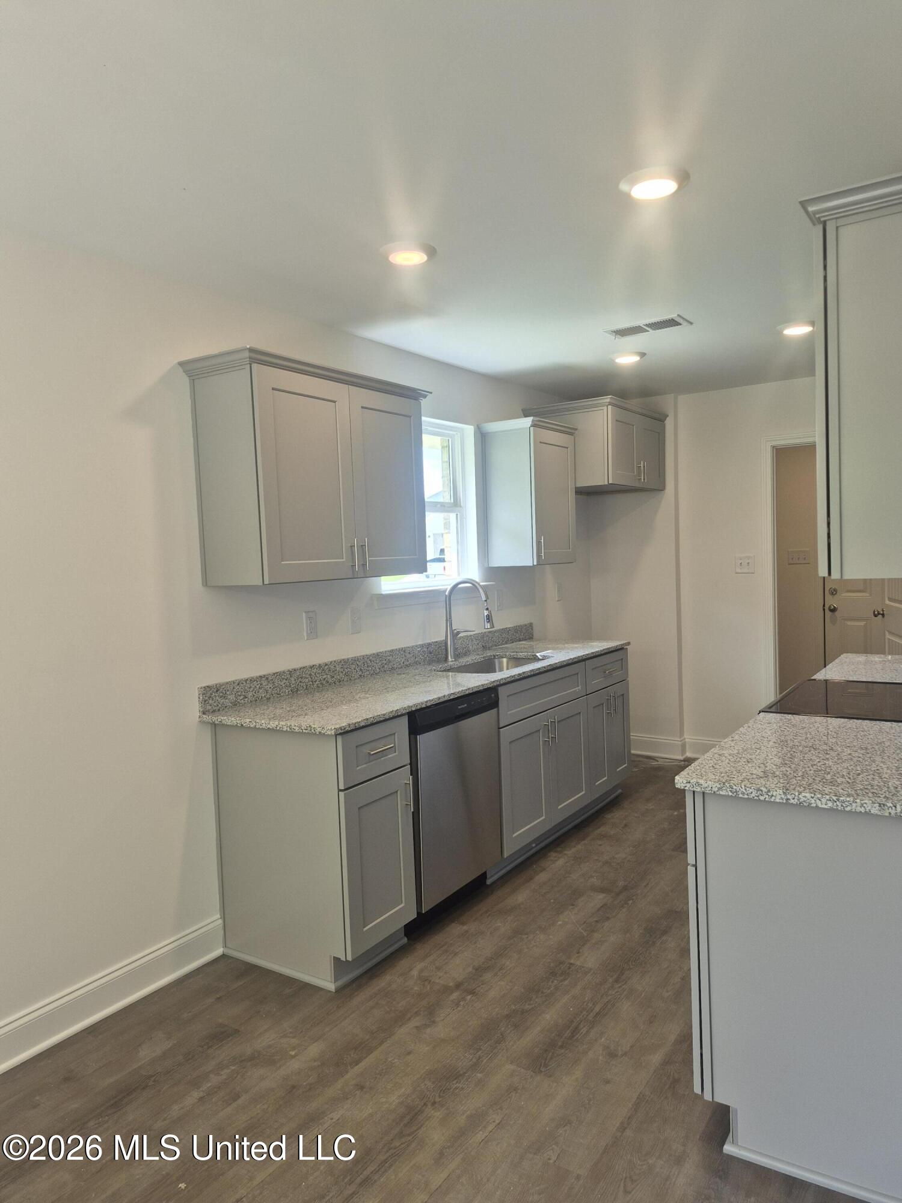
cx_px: 451
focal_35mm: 23
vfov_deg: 73.9
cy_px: 602
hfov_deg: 58.9
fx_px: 799
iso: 40
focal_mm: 5.4
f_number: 1.8
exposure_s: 1/120
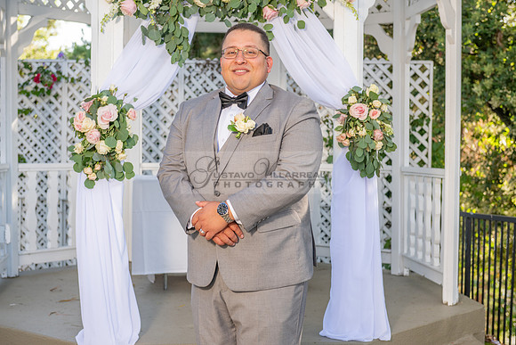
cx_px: 258
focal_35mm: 60
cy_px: 172
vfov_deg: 22.6
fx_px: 860
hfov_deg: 33.4
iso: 250
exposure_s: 1/200
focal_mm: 60
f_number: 4.5
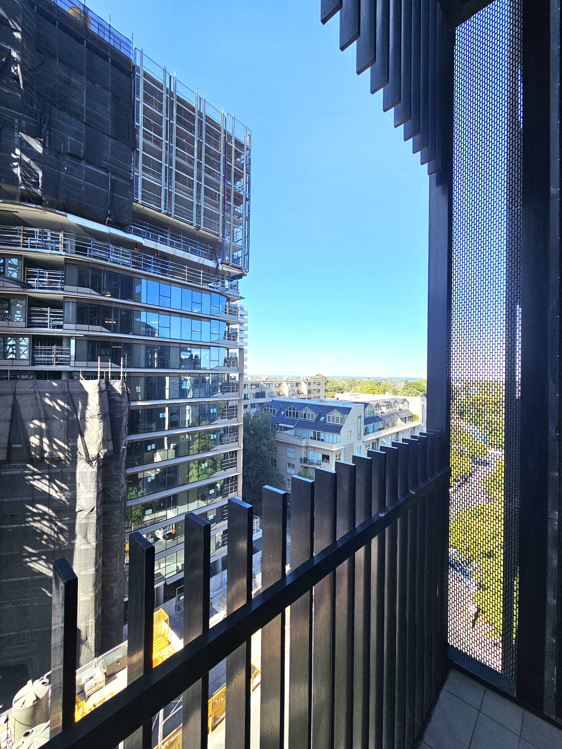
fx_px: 281
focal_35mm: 13
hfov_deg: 89.9
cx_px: 281
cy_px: 374
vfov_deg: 106.2
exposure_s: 1/499
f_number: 2.2
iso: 50
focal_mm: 2.2
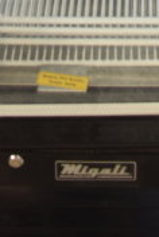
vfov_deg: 11.5
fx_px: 924
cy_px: -366
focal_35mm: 140
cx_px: 120
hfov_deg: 9.8
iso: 200
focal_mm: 18
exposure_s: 1/30
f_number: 4
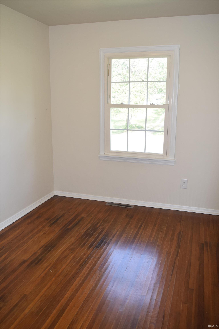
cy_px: 164
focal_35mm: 30
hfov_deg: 43.6
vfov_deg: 61.9
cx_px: 110
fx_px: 274
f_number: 5.6
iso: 500
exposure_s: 1/125
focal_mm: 20
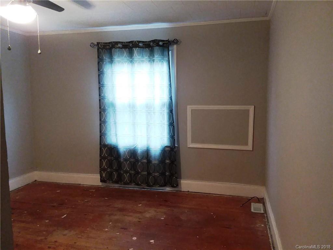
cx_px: 166
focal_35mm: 27
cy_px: 125
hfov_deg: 65.3
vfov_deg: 51.4
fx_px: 260
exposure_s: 1/24
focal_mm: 2.91
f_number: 1.9
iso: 200
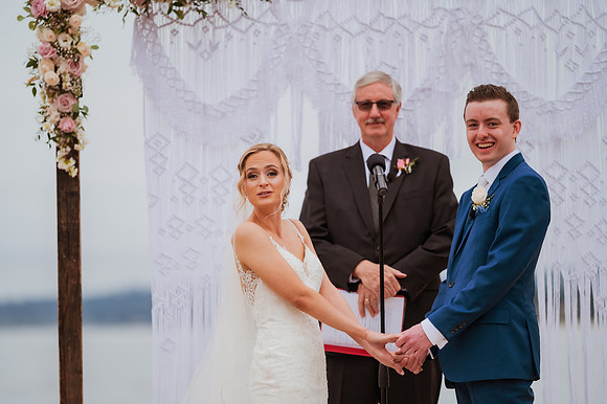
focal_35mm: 135
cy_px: 202
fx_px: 2275
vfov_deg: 10.1
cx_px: 304
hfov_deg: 15.2
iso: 500
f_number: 1.8
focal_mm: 135
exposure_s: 1/2000
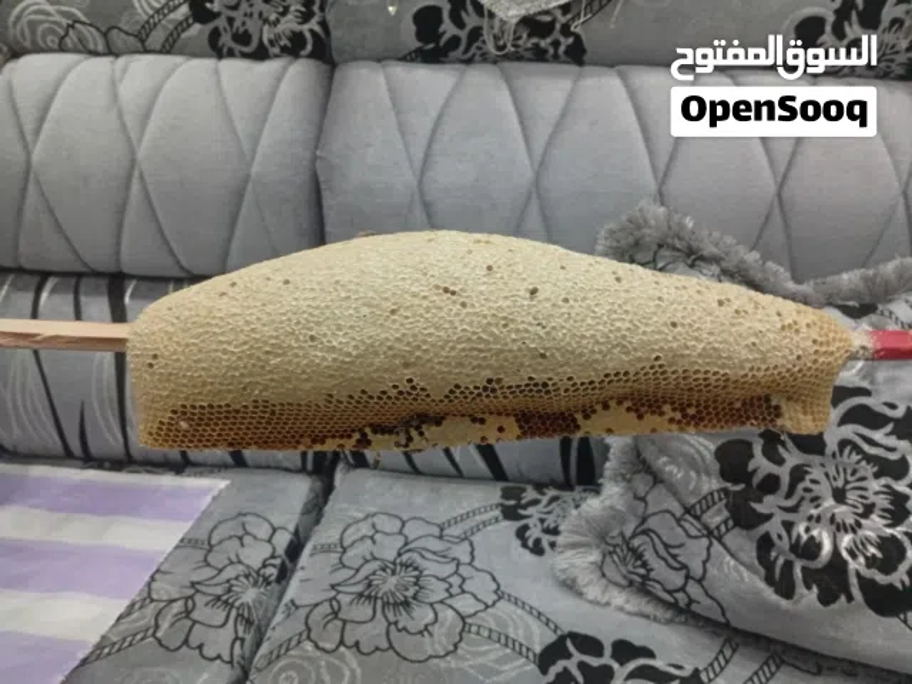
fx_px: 711
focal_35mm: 27
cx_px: 456
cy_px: 342
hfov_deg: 65.3
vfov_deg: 51.4
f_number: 1.8
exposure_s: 1/20
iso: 1265
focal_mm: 3.98
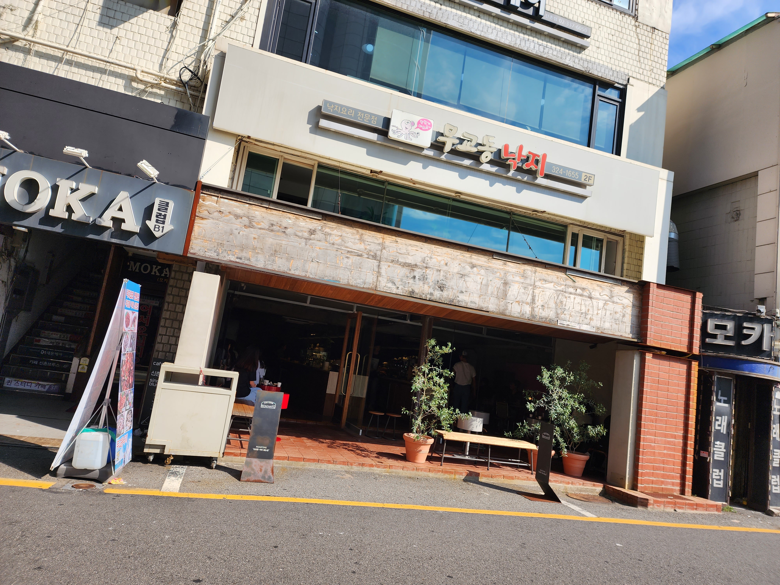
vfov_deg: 58.9
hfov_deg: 73.9
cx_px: 390
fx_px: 518
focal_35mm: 23
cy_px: 292
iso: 12
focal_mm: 6.4
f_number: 1.8
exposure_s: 1/866
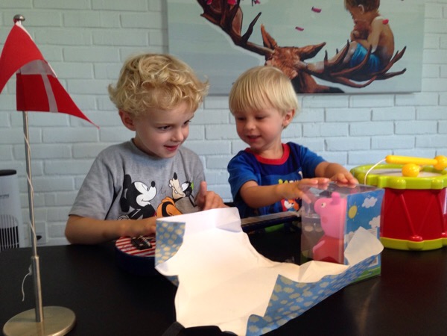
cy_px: 168
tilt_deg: -6.7
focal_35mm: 33
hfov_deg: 55.4
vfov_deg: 42.9
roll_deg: -0.1
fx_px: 426
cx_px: 224
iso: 80
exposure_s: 1/20
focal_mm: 4.12
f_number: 2.4
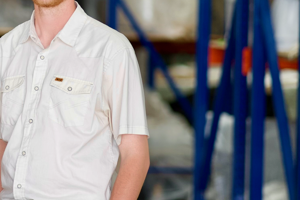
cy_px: 19
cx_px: 18
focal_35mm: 242
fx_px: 2018
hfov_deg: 8.5
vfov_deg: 5.7
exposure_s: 1/320
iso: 400
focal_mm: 85
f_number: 1.8
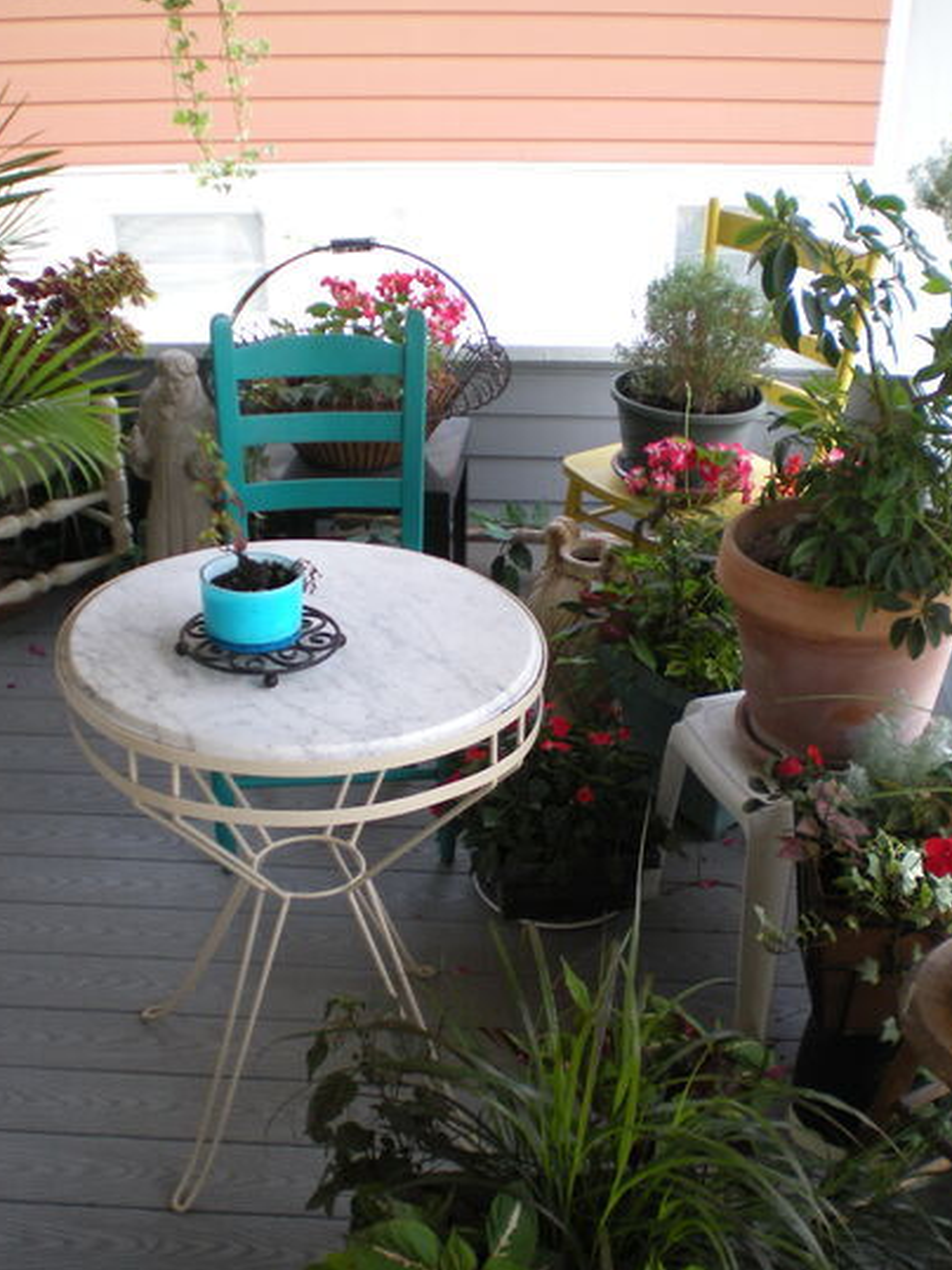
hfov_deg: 30.8
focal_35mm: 47
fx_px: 1724
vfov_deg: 40.3
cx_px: 558
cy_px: 739
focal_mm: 6.3
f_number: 3.1
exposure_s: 1/56.1
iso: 79
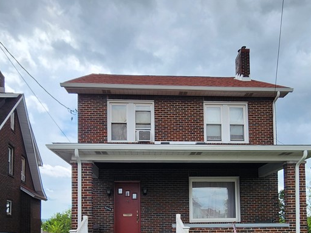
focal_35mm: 26
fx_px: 234
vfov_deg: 47.4
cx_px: 163
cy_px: 212
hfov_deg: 67.3
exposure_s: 1/1636
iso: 50
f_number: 2.2
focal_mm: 2.2
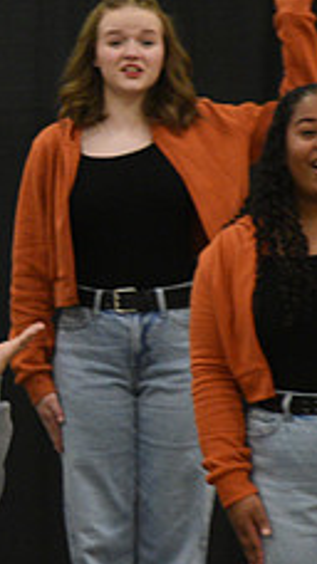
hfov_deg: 2.3
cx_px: -396
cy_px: 179
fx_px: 7992
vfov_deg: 4.0
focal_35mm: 534
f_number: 6.3
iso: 6400
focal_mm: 200
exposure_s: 1/200
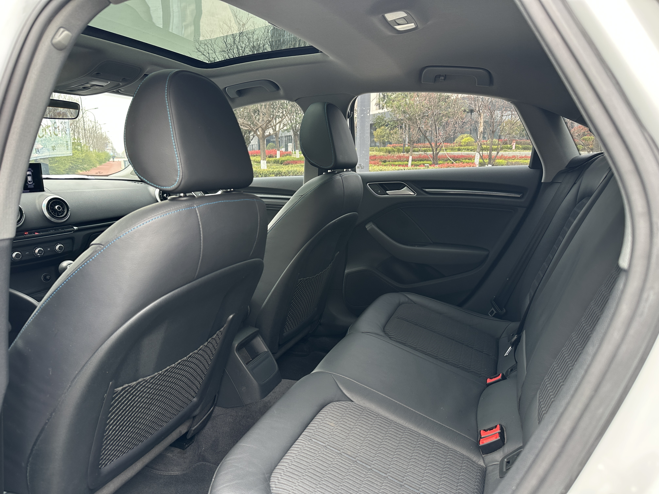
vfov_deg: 56.8
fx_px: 457
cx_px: 330
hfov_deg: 71.6
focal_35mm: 24
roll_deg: -0.3
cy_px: 247
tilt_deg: -10.1
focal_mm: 6.86
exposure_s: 1/221
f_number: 1.78
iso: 80
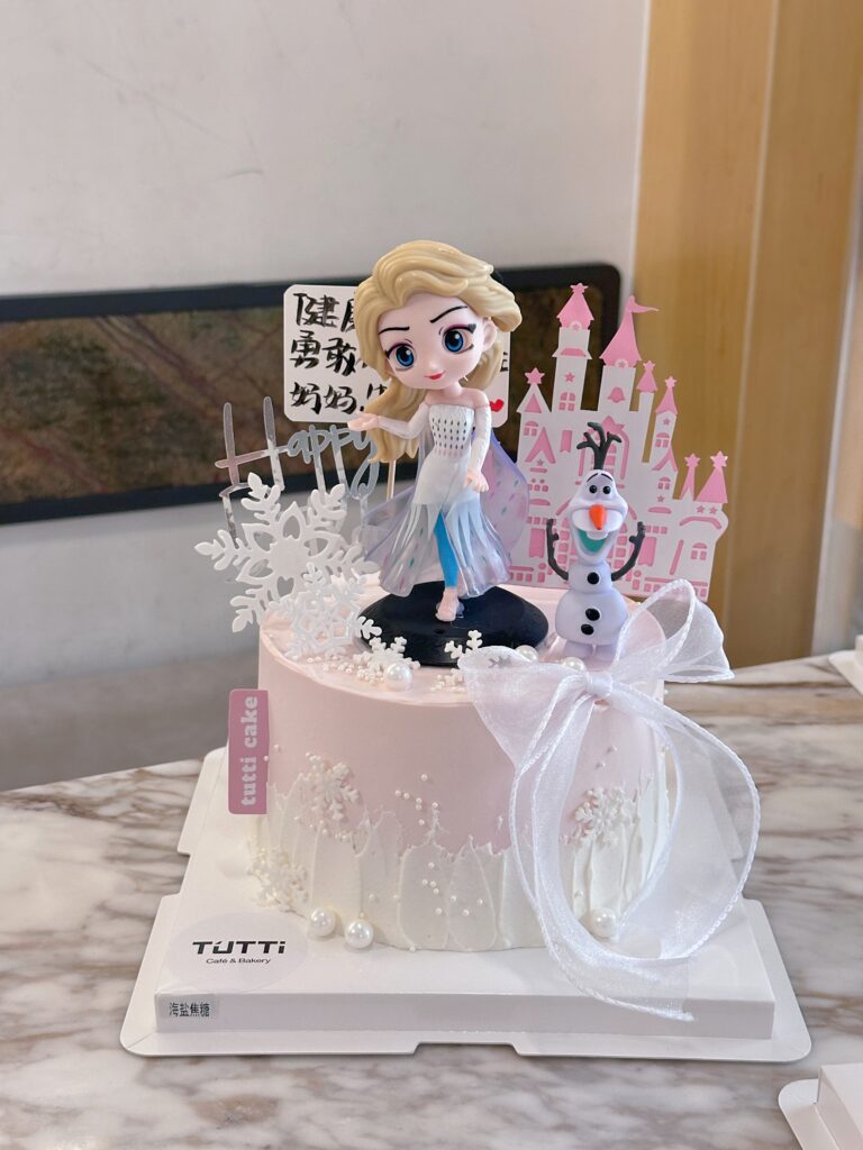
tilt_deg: -20.8
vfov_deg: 39.7
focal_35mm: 48
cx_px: 432
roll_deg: -0.4
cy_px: 575
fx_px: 1596
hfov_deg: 30.3
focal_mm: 6.86
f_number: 1.78
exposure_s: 1/50
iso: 125
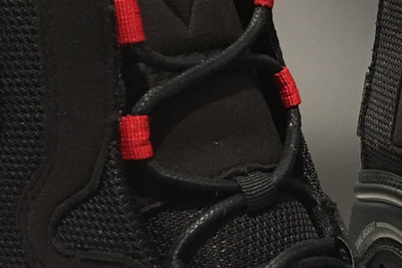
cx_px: 476
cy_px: 359
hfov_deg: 16.8
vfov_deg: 11.4
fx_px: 1306
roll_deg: -4.1
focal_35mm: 117
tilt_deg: -25.7
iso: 100
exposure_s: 1/30
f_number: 2.2
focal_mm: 4.15
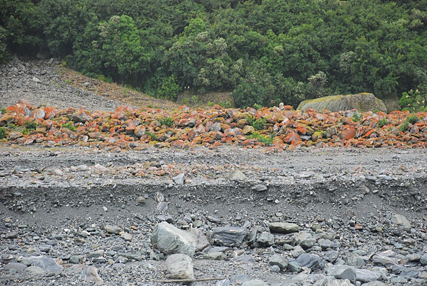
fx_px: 1604
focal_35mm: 135
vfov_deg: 10.2
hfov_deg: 15.2
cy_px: 143
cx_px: 214
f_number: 5.6
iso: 400
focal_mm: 90
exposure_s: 1/320
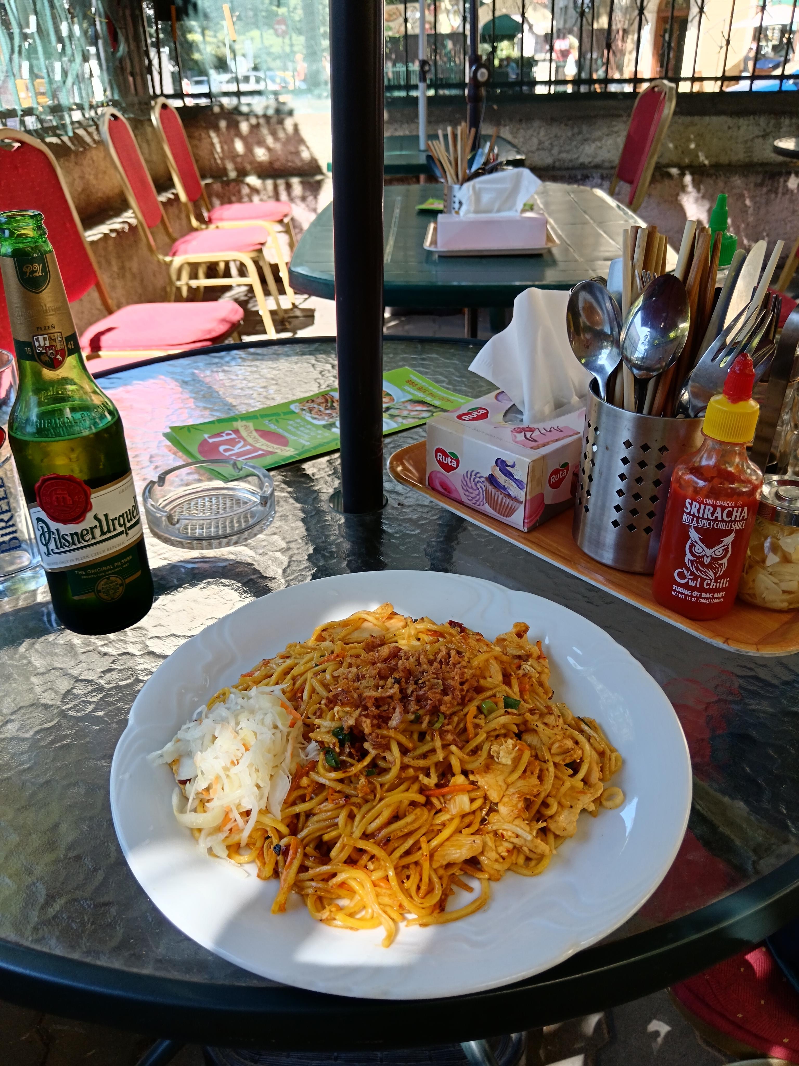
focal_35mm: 27
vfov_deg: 65.3
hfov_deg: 51.4
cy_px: 533
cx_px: 400
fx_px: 831
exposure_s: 1/100
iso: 155
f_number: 1.9
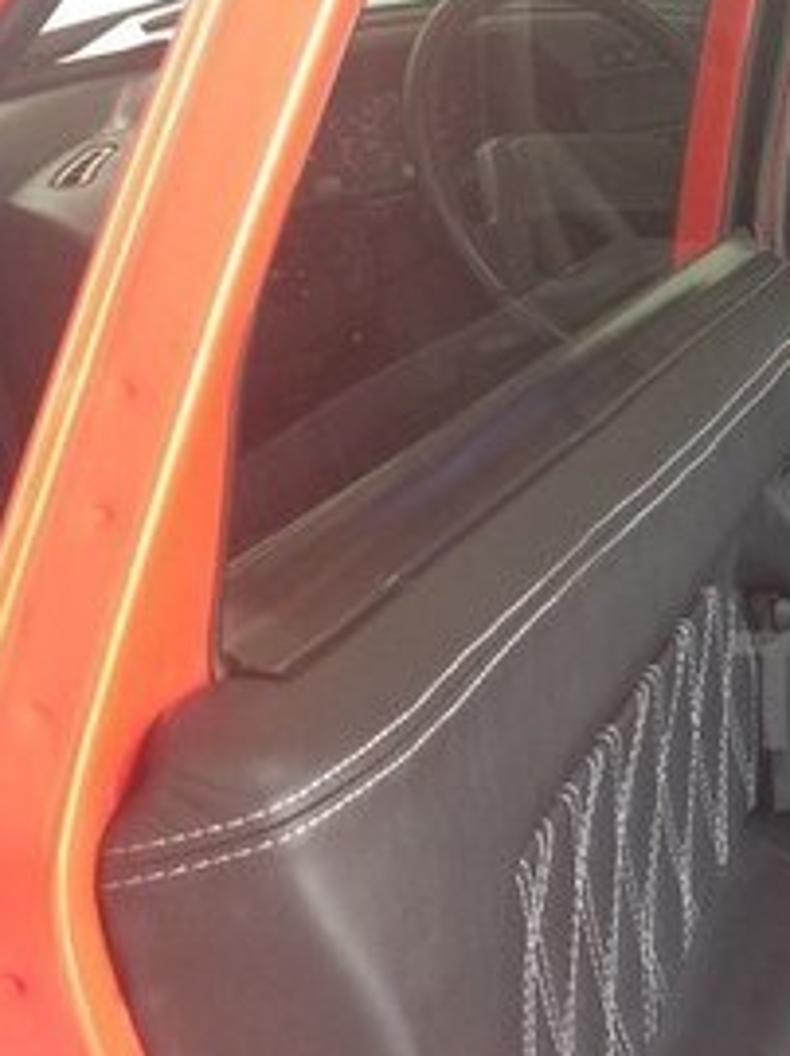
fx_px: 2164
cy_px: 690
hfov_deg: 18.6
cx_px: 1130
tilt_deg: -20.7
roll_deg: +2.2
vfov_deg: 27.3
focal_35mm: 71
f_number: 2.2
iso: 64
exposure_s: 1/33
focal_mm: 4.15
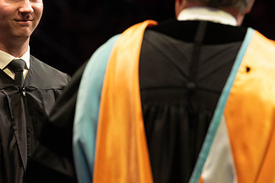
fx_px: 2757
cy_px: 25
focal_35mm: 361
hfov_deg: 5.7
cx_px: 80
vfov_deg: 3.8
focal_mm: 185
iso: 1600
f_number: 4.5
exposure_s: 1/320
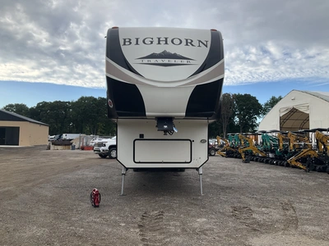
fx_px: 276
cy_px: 123
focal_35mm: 29
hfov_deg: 61.7
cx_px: 164
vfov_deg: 48.2
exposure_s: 1/529
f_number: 1.8
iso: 25
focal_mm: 3
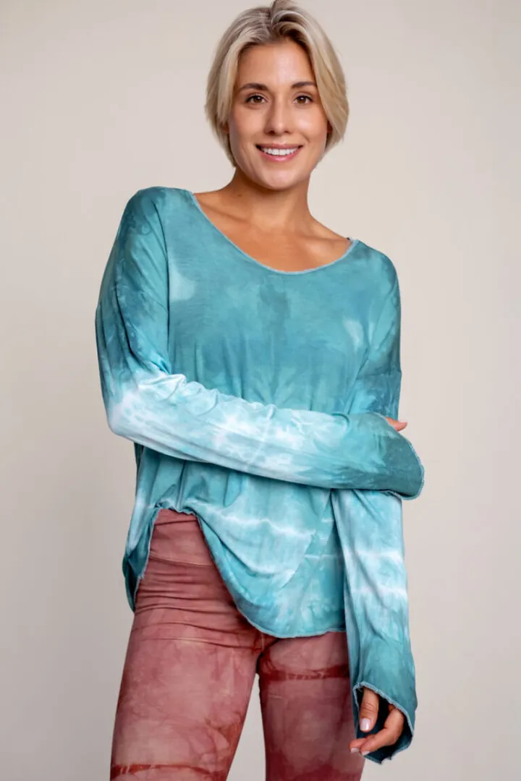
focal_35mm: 53
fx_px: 1150
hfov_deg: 25.5
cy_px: 390
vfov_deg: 37.5
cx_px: 260
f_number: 2.8
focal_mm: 35
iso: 160
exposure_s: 1/320
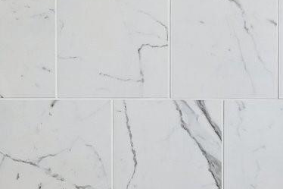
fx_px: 817
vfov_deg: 13.2
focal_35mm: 104
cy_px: 94
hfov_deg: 19.5
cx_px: 206
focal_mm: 19
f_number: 8
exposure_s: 1/60
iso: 400
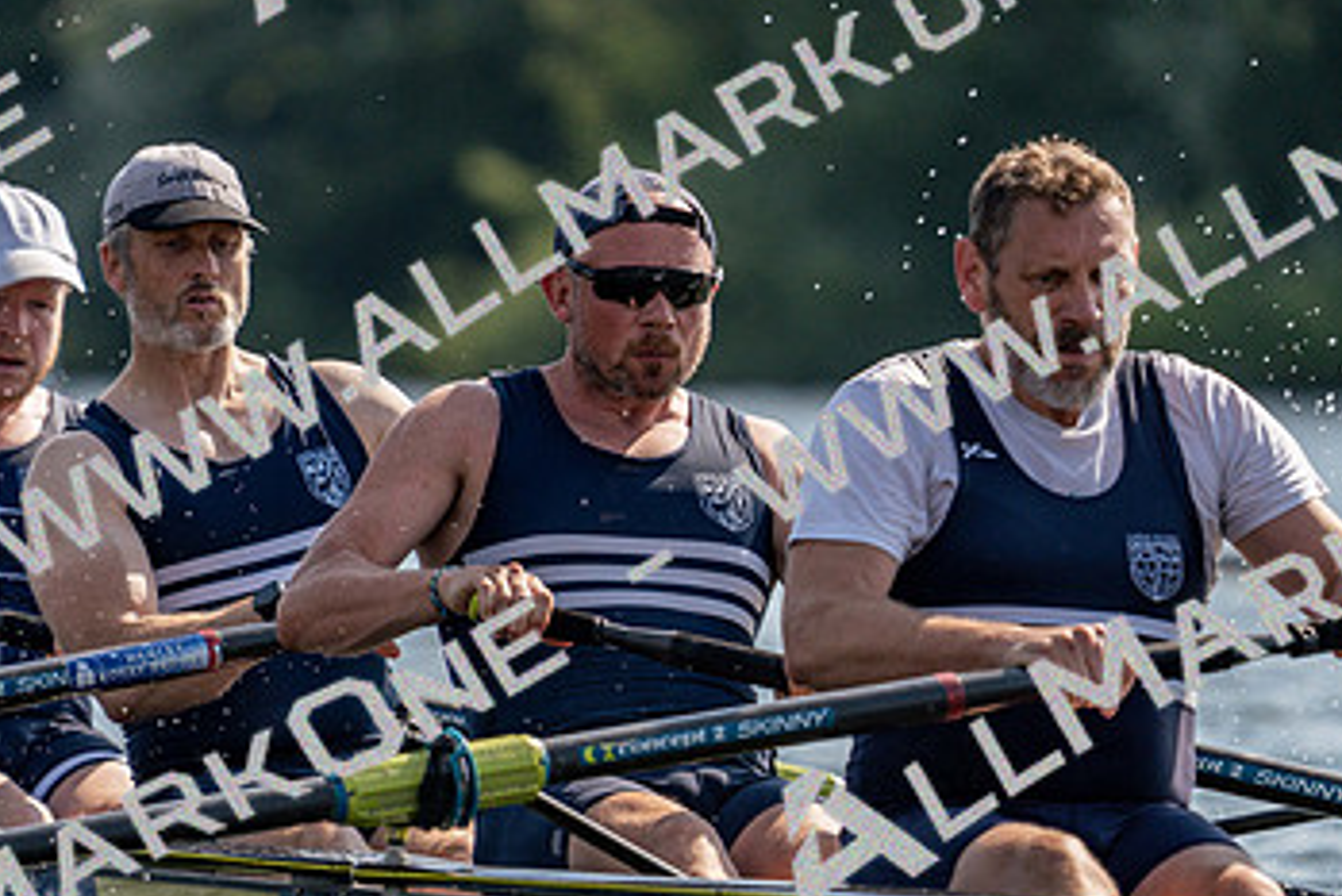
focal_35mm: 714
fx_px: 26626
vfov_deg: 1.9
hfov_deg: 2.9
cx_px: 454
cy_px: 586
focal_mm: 430
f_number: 6.3
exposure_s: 1/1600
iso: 250
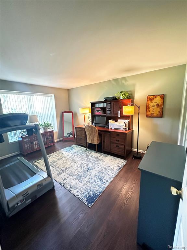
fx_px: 101
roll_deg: +2.0
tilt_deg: -9.5
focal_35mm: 14
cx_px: 94
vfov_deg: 102.1
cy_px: 125
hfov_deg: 85.7
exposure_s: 1/40
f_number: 2.2
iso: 1250
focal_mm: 2.22
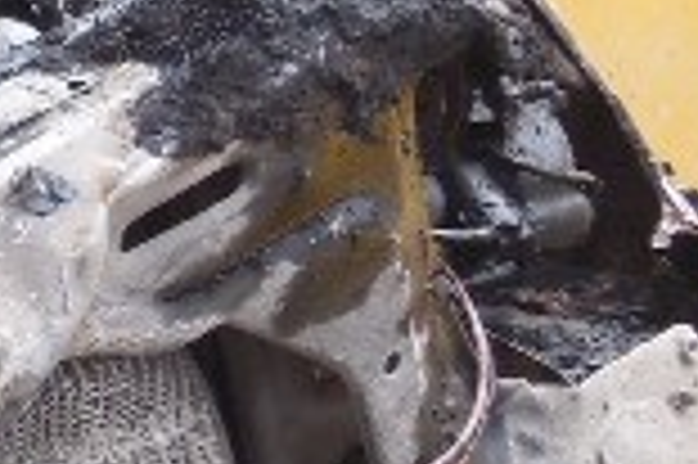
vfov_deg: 10.2
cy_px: 261
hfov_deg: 12.2
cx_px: -968
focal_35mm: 134
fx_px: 2595
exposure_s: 1/60
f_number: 3.1
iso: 125
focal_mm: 4.5
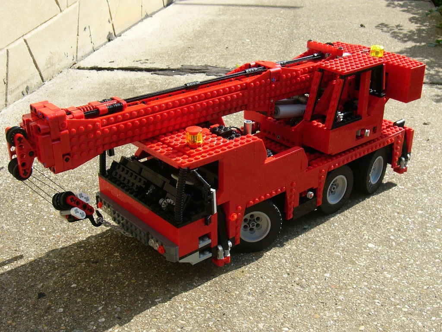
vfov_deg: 31.5
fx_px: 587
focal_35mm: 46
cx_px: 221
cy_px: 166
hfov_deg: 41.2
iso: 100
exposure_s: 1/100
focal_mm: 7.6
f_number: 9
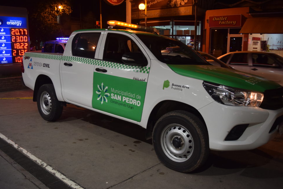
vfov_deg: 40.5
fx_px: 256
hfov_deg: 57.9
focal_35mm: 33
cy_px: 95
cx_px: 144
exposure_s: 1/60
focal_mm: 21
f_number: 3.8
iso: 1000
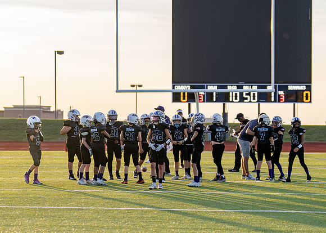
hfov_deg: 16.3
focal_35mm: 123
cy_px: 141
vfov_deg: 11.7
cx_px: 184
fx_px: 1135
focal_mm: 89
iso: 100
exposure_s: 1/400
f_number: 2.8
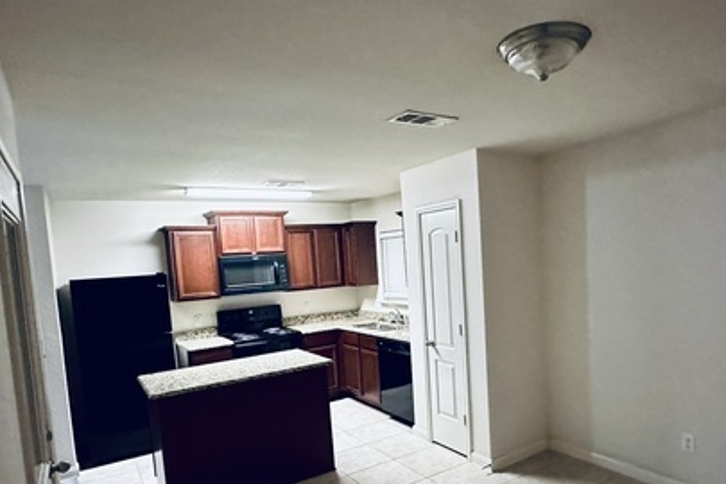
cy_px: 298
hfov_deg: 73.6
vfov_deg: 52.7
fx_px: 484
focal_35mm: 24
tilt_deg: -4.8
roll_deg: +3.2
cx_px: 399
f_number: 2.2
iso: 800
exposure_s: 1/60
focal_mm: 2.22
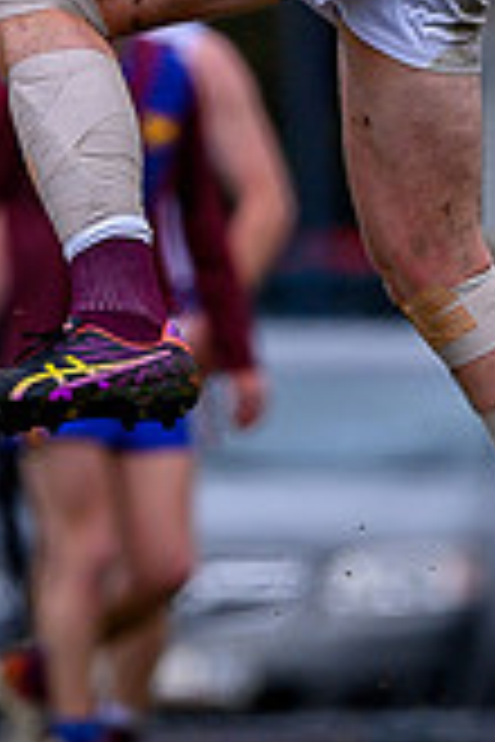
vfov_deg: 0.7
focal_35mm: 2958
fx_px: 61004
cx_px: 116
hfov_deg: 0.5
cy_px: -511
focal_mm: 500
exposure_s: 1/1250
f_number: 4
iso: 100
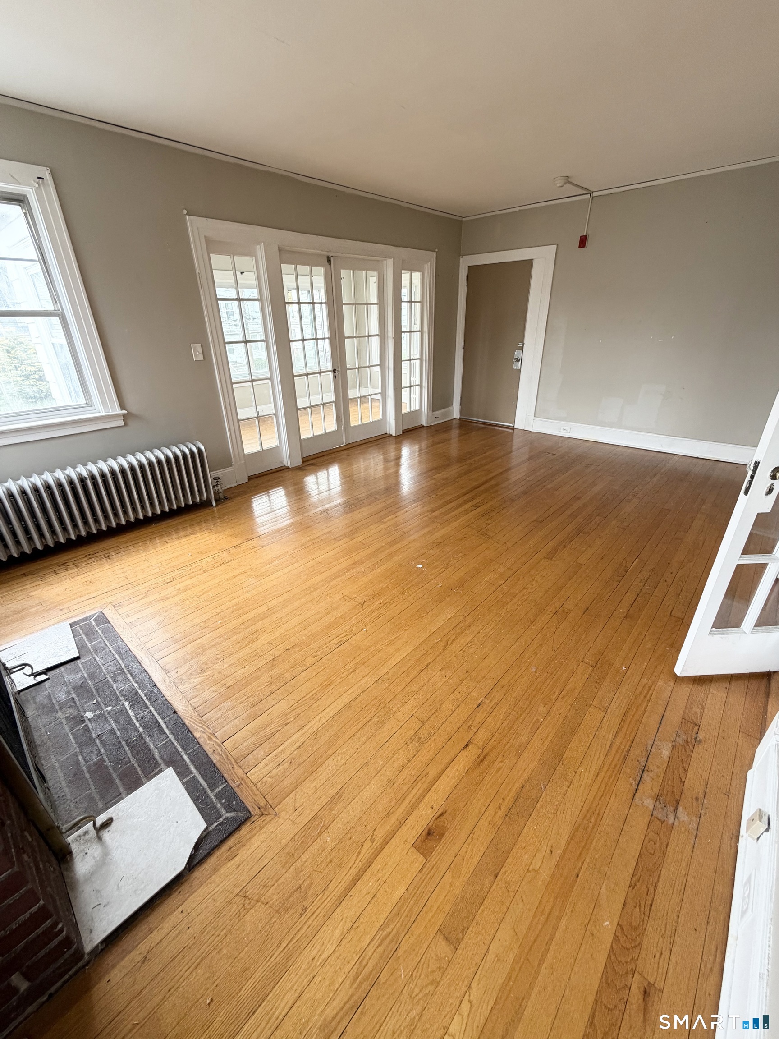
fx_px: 420
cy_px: 520
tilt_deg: -25.5
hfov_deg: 85.7
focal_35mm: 14
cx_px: 390
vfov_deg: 102.1
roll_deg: +1.6
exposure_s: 1/121
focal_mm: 2.22
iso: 125
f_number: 2.2
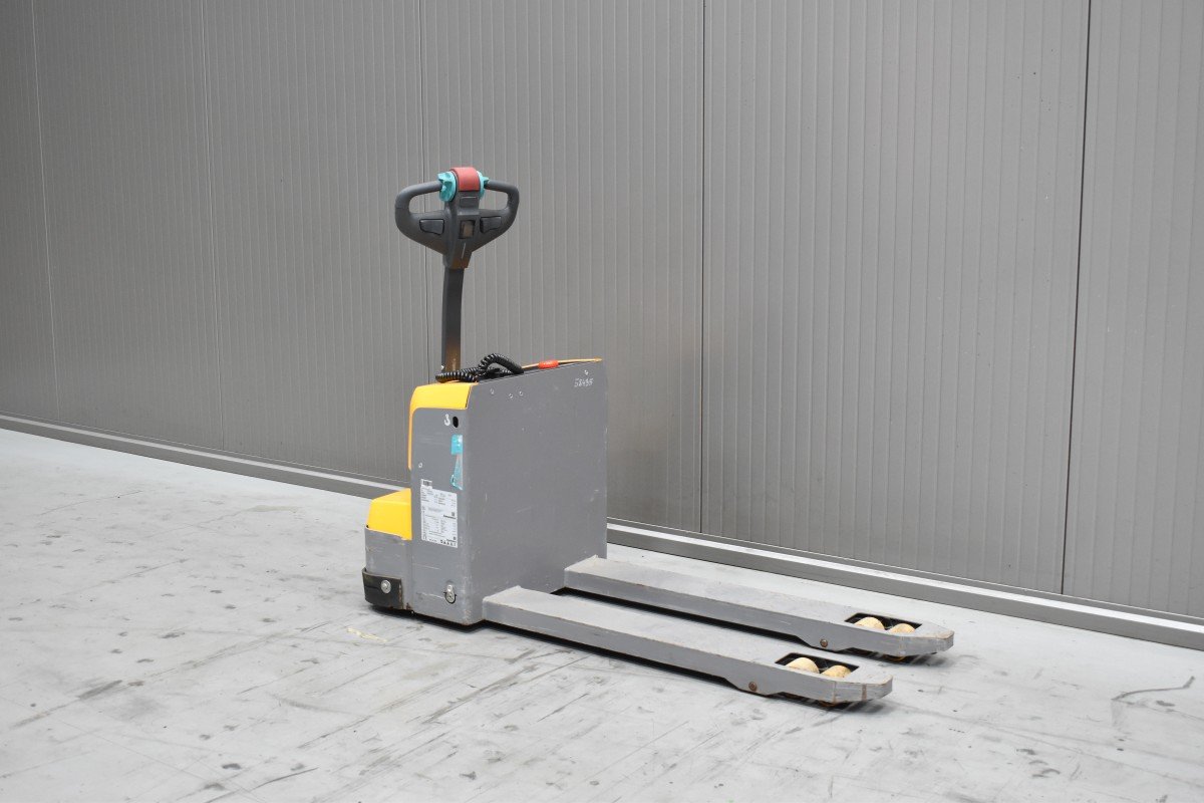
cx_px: 602
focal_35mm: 42
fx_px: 1405
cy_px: 402
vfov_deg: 31.9
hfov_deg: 46.4
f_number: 5.6
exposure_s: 1/30
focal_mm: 28
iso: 1250
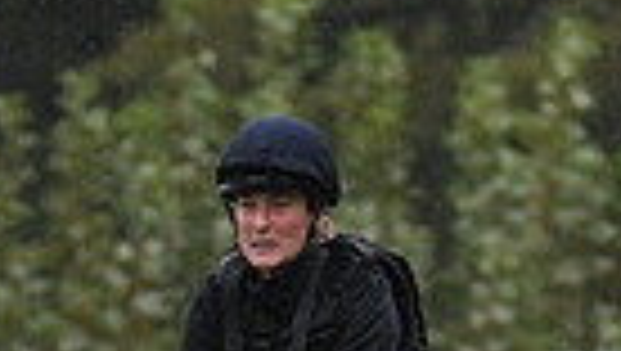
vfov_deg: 0.7
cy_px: 799
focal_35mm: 1714
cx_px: 306
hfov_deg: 1.3
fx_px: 28256
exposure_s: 1/1250
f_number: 4.5
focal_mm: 260
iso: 1600
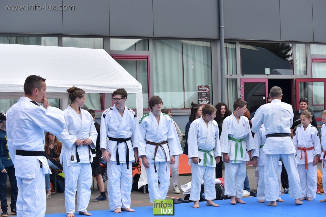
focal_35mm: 75
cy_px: 108
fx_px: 679
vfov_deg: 18.2
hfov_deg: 27.0
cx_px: 163
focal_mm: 50
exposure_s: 1/500
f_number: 5
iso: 100
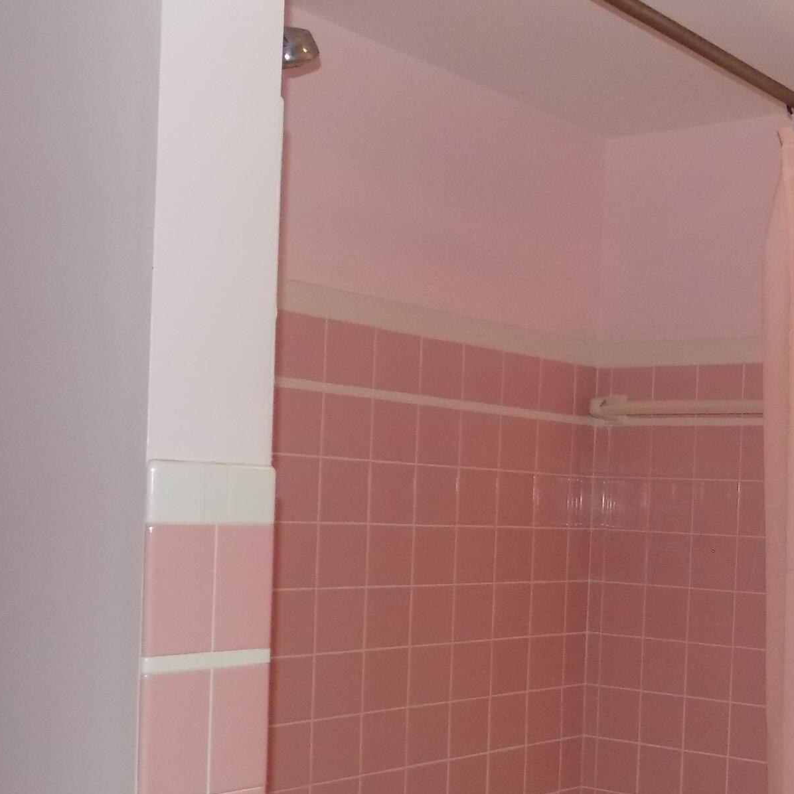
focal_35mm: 51
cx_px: 765
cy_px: 545
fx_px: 1323
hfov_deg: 31.3
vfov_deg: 33.0
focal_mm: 4
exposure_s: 1/30
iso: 200
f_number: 3.1
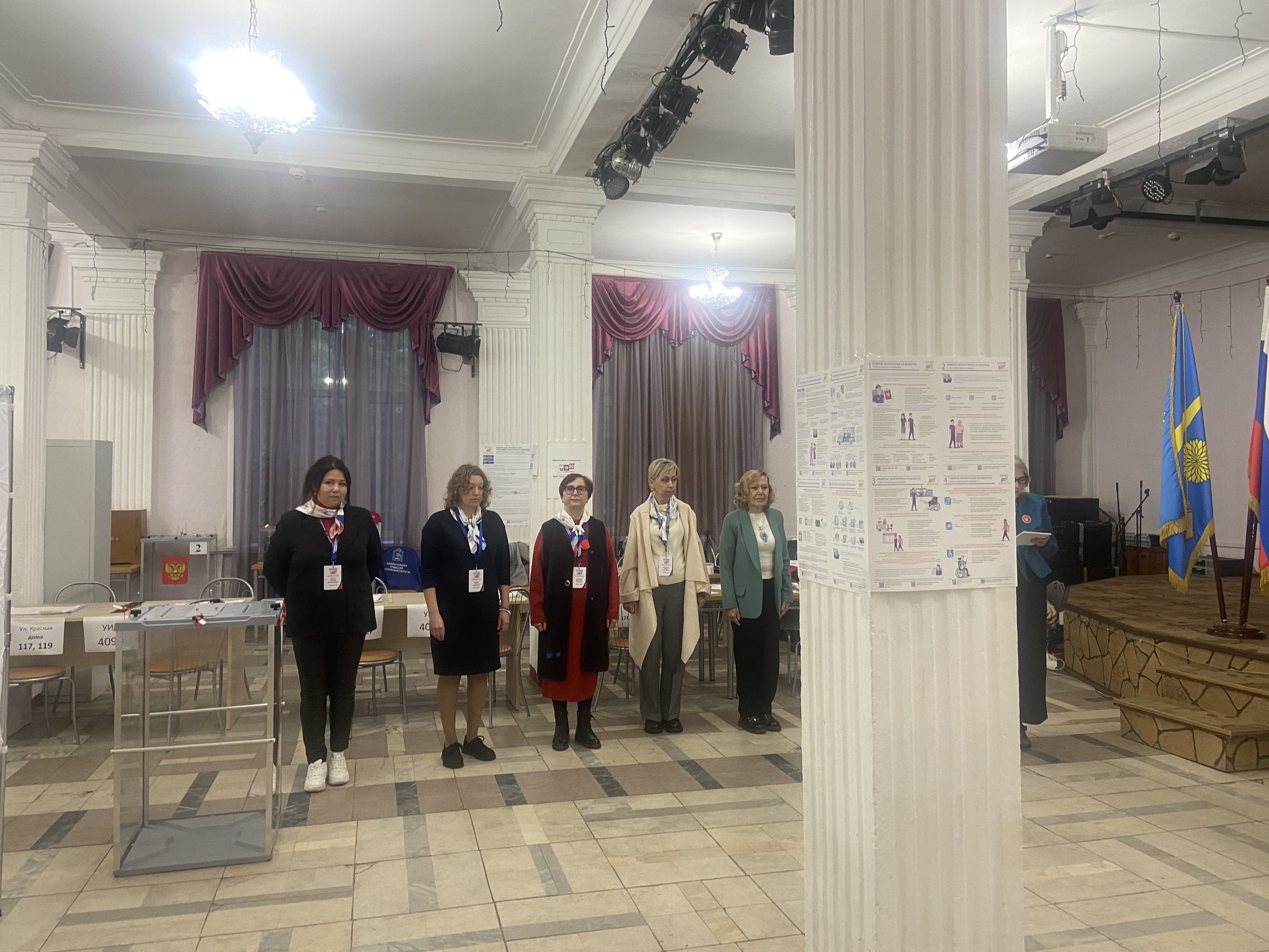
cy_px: 476
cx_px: 634
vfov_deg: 53.1
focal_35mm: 26
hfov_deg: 67.3
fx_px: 953
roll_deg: -0.2
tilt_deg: +0.7
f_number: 1.8
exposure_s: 1/50
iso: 100
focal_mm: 4.25
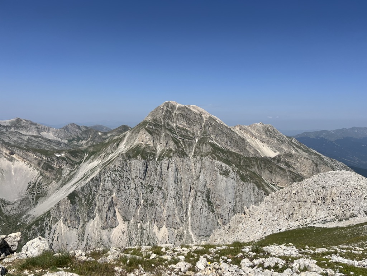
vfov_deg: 53.1
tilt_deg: +0.4
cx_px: 184
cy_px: 138
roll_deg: -0.6
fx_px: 276
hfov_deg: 67.3
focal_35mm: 26
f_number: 1.5
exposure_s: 1/7463
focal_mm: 5.7
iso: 50
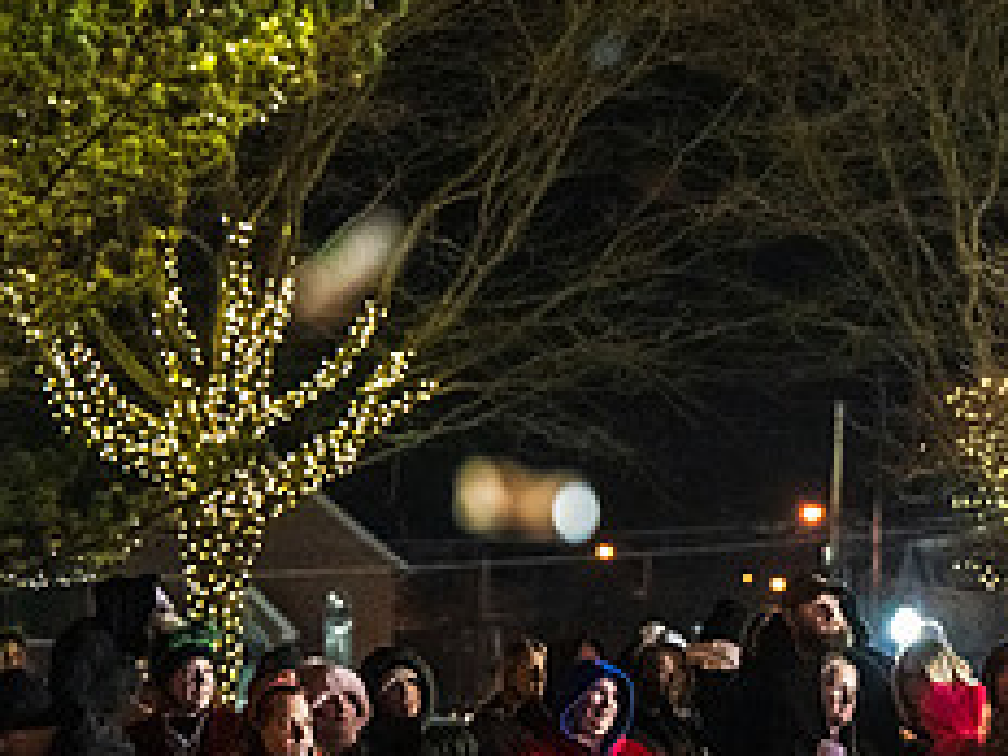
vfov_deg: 8.0
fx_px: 5387
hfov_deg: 10.5
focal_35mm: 185
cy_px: 593
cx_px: 1251
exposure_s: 1/320
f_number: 2.8
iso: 8000
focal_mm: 77
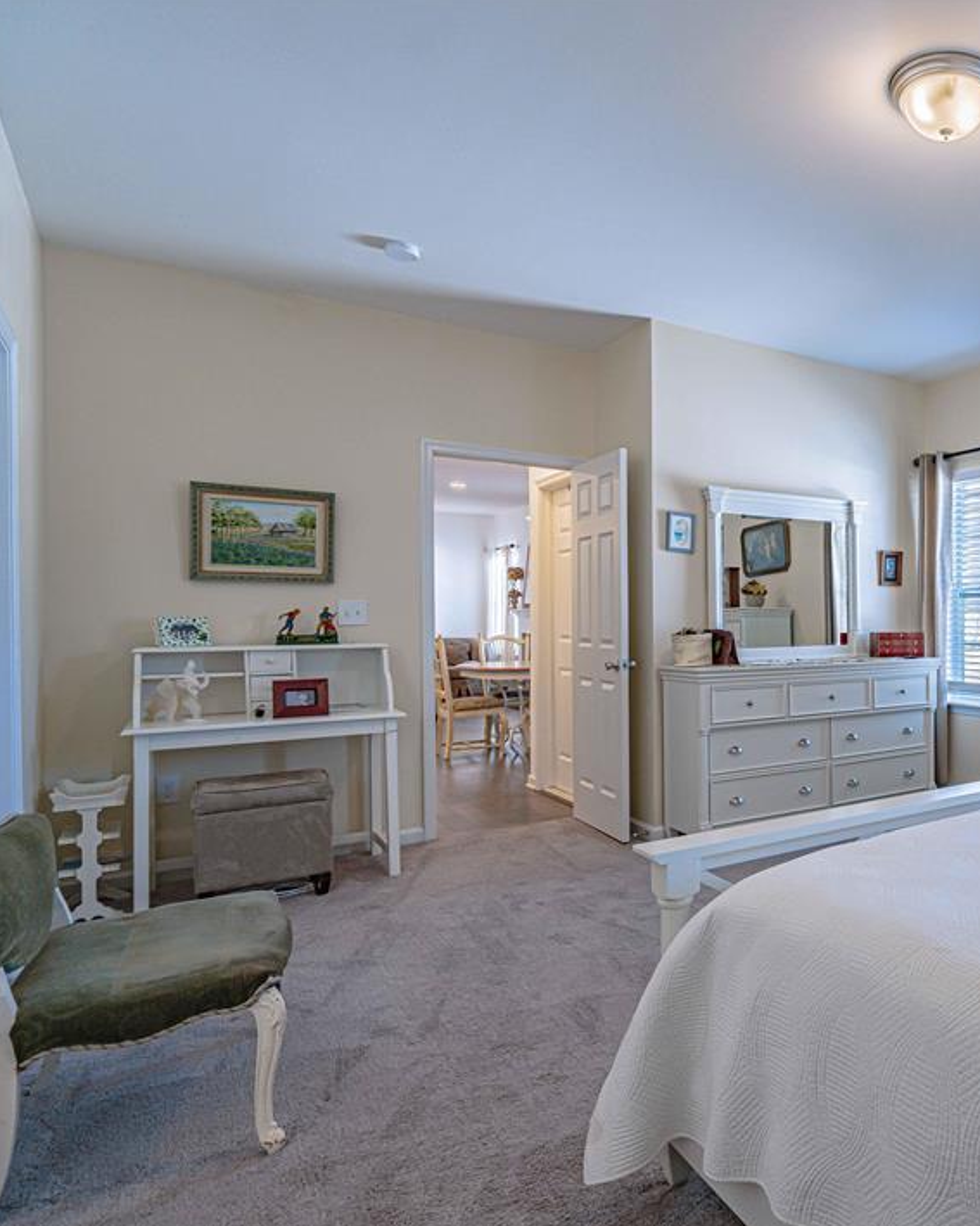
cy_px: 619
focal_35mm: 23
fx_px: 834
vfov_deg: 72.6
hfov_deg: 51.9
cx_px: 921
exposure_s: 1/640
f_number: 5
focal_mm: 16
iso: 640
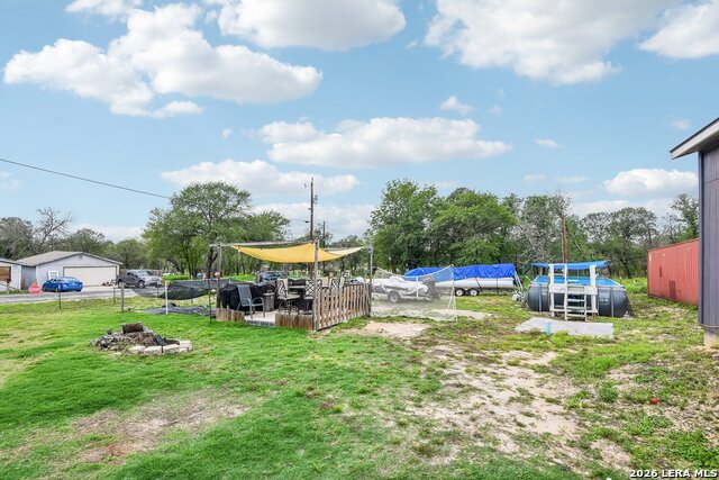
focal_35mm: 16
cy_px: 240
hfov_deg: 96.7
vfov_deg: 73.8
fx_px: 320
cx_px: 360
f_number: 8
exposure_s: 1/400
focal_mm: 16
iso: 400
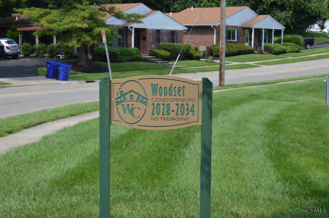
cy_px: 109
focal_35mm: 82
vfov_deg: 16.5
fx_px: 753
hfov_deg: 24.6
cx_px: 164
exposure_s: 1/200
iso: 100
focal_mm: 55
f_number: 7.1
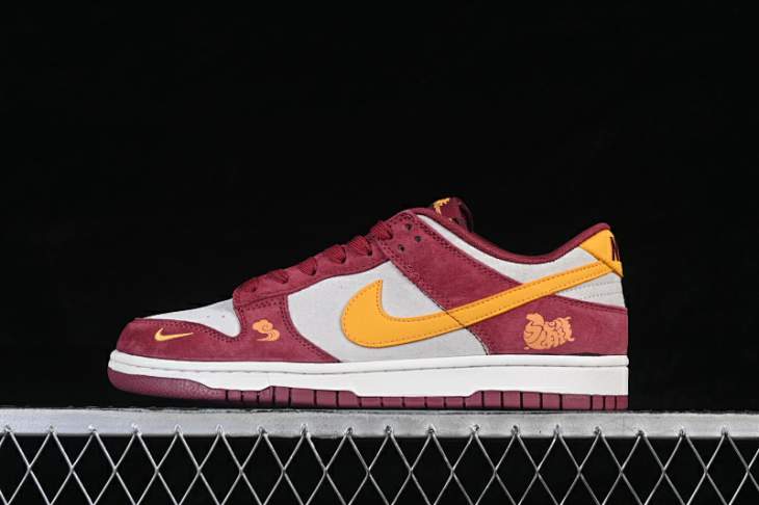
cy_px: 252
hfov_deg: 27.0
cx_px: 380
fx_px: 1580
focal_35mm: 75
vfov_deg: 18.2
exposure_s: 1/80
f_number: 8
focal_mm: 50
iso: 160
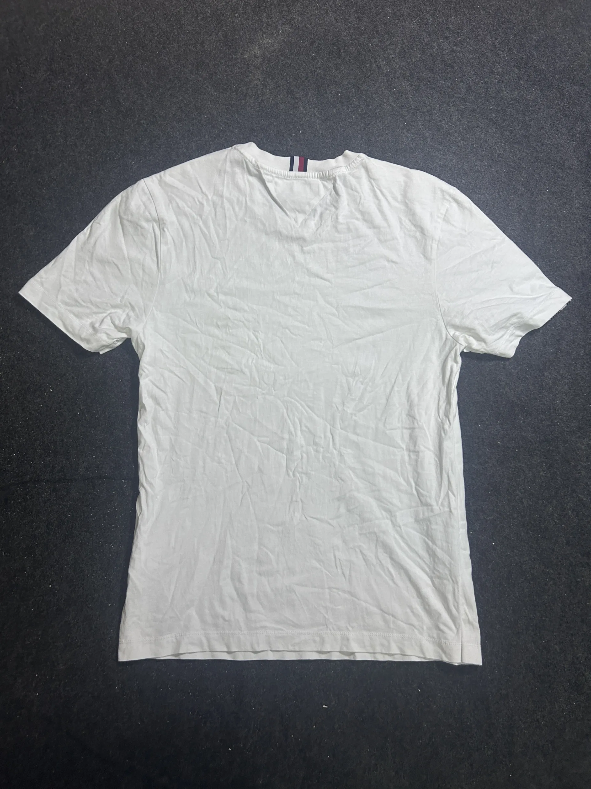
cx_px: 296
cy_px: 394
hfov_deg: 53.1
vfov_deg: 67.3
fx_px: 592
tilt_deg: -59.4
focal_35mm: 26
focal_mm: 5.7
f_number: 1.5
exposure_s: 1/100
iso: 100
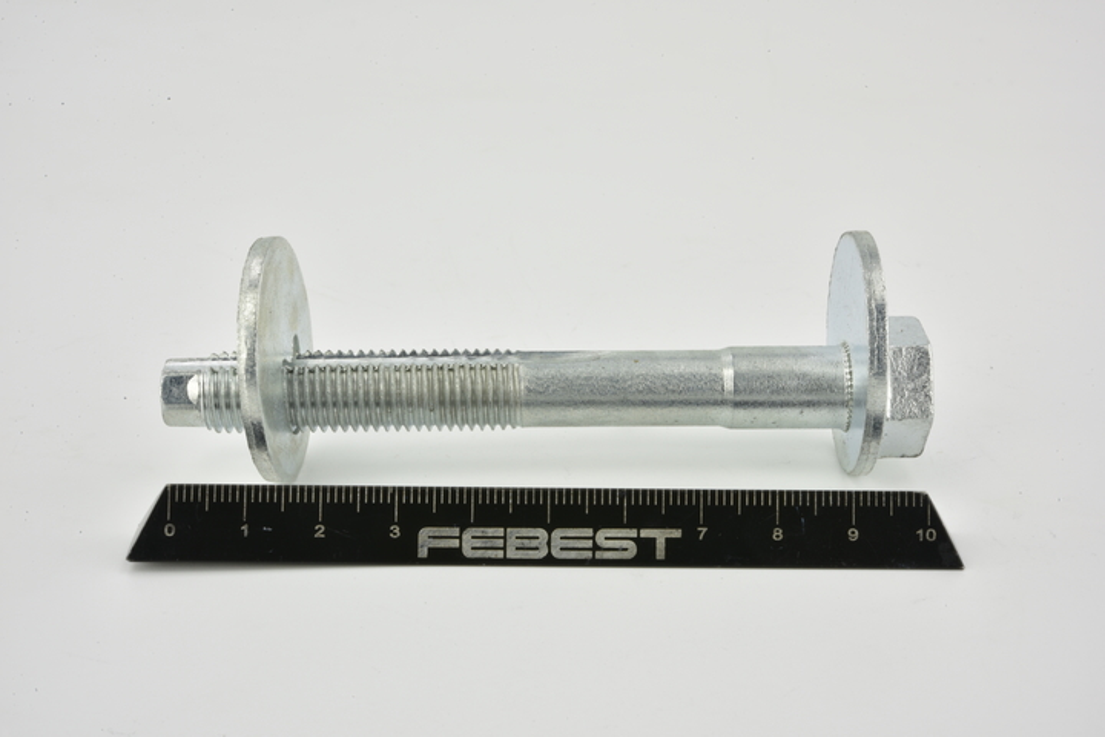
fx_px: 1842
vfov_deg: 22.6
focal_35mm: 60
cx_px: 552
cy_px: 368
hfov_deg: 33.4
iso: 64
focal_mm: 60
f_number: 32
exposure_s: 1/2
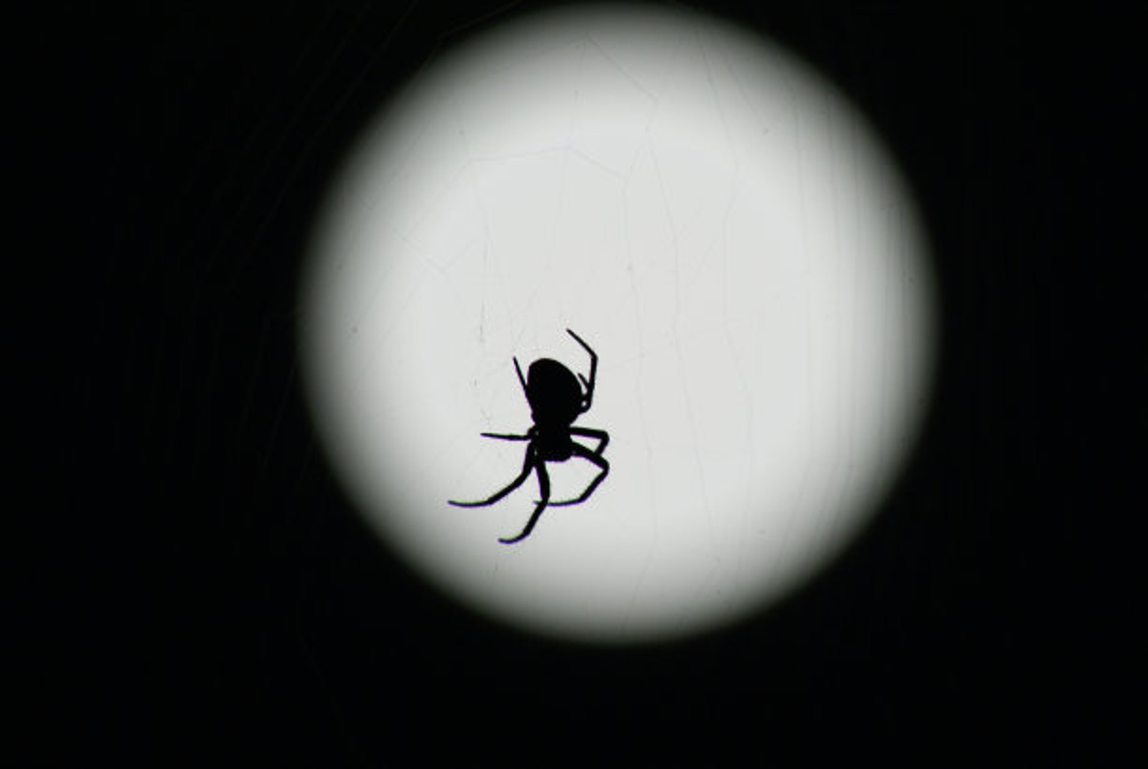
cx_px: 574
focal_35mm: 315
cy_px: 384
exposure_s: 1/13
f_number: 5.6
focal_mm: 210
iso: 400
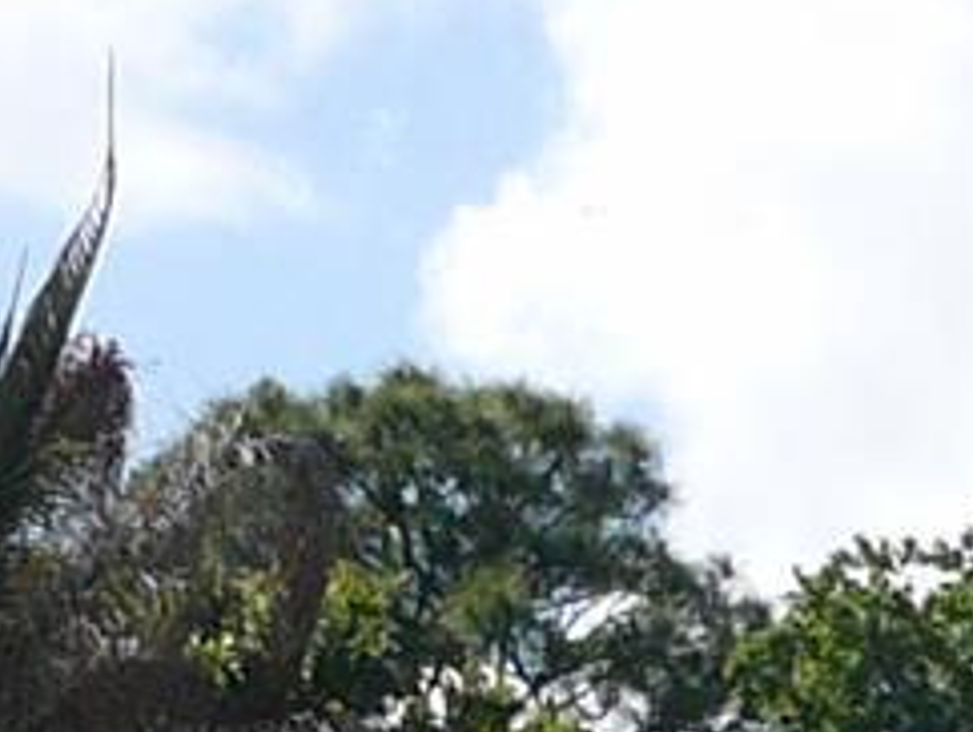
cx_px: 1701
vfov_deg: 6.0
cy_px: 2232
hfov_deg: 8.3
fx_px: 6499
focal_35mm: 231
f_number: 5
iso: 80
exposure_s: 1/500
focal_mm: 5.2
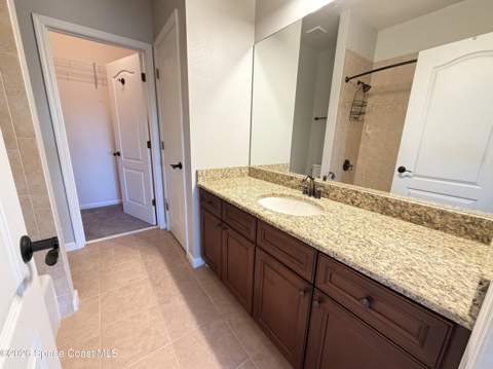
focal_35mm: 14
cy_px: 184
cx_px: 246
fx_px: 199
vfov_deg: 85.6
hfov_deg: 102.1
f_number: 2.2
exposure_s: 1/60
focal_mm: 2.22
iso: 640
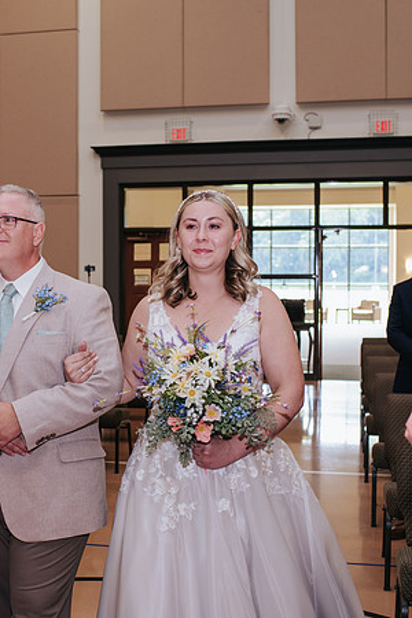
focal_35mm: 53
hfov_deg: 25.3
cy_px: 310
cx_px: 107
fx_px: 906
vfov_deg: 37.7
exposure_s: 1/200
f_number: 3.2
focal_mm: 35
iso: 720
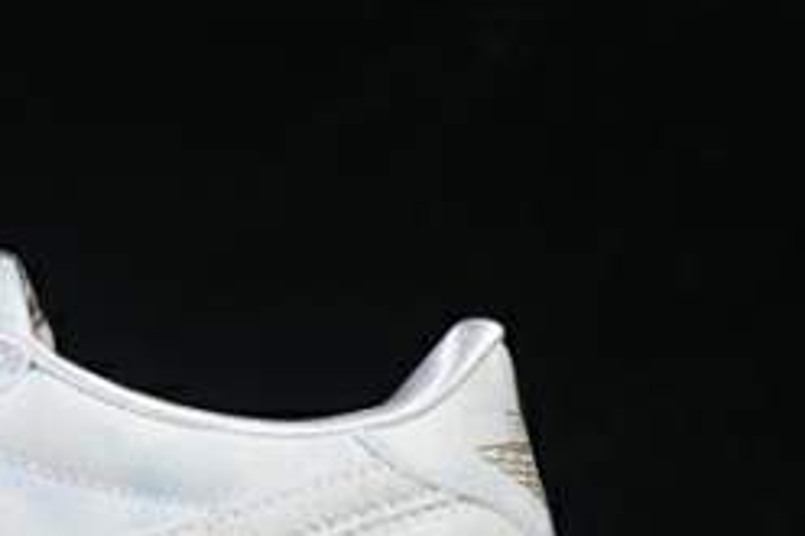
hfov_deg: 9.2
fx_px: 4938
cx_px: -243
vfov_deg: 6.2
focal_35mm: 221
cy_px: 393
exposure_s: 1/80
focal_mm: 50
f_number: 8
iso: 160
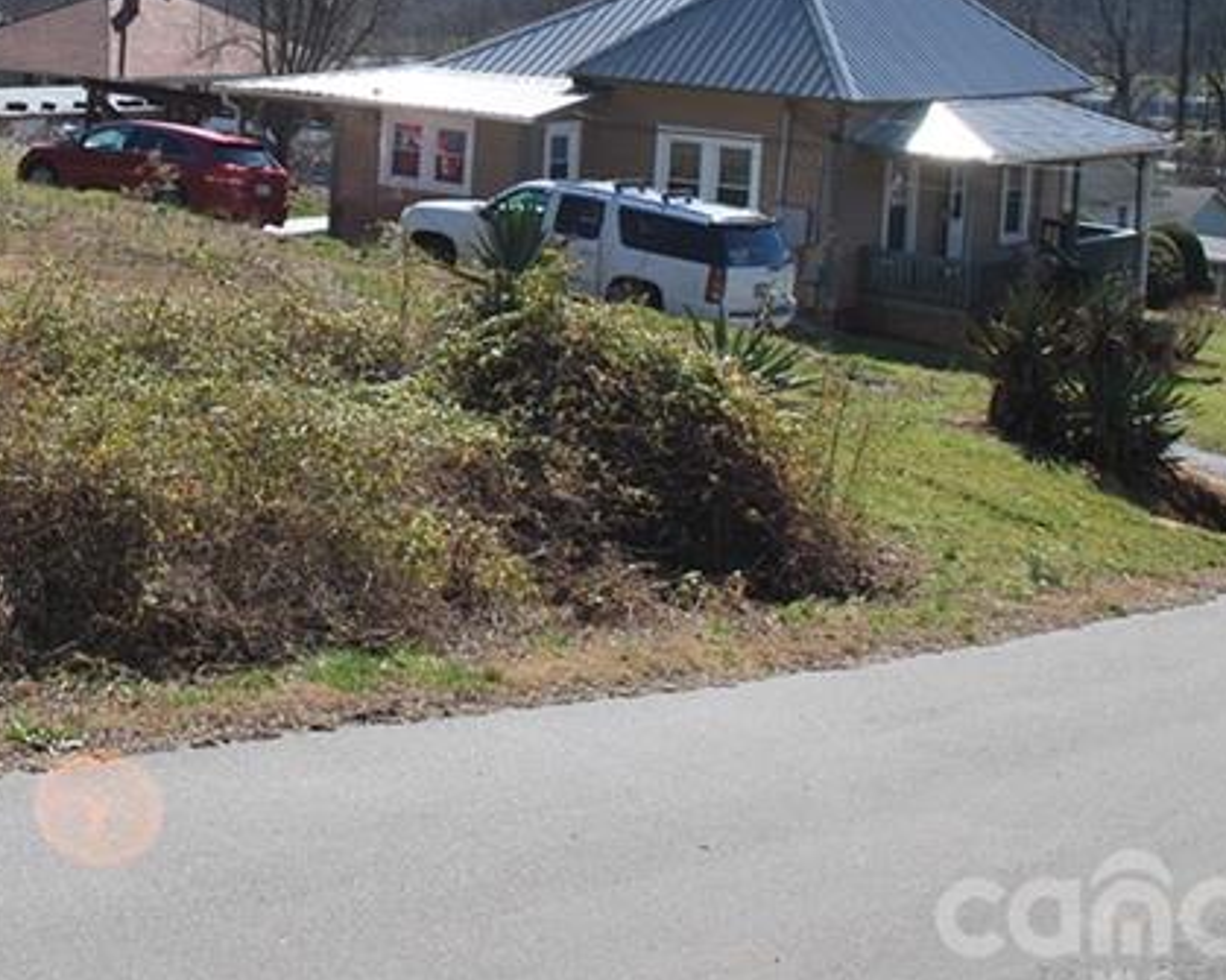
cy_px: 48
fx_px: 2249
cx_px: 260
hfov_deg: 29.8
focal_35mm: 62
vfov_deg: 23.7
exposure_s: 1/320
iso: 100
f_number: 9
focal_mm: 18
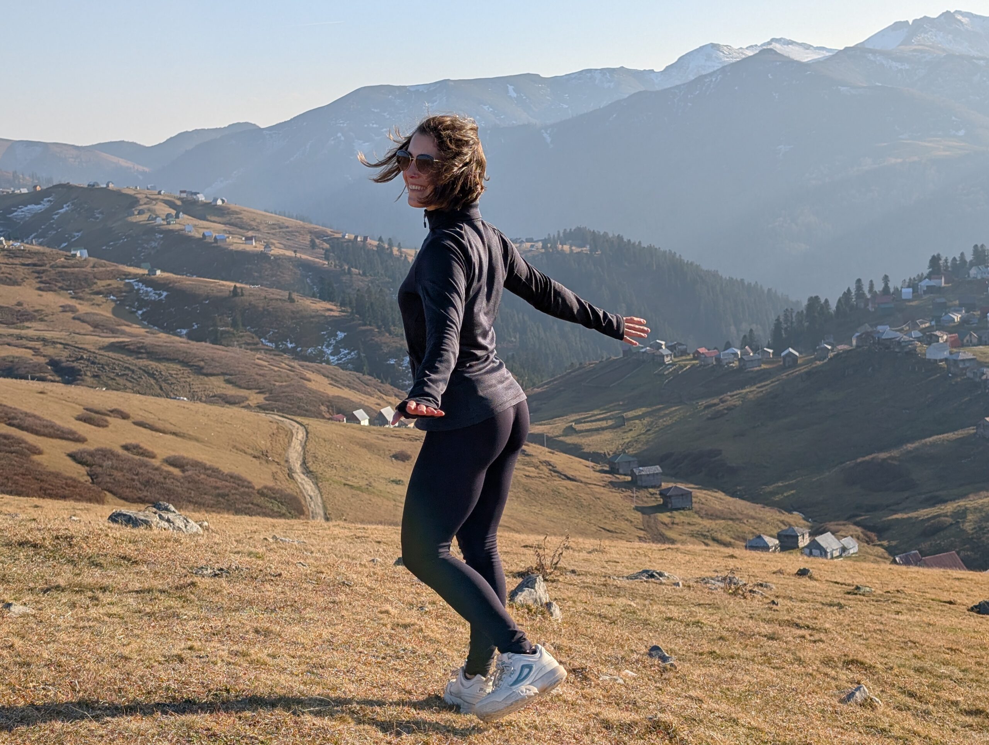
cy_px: 372
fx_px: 1402
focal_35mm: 49
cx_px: 494
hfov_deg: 38.9
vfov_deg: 29.8
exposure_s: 1/1166
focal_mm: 6.9
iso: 23
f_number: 1.68
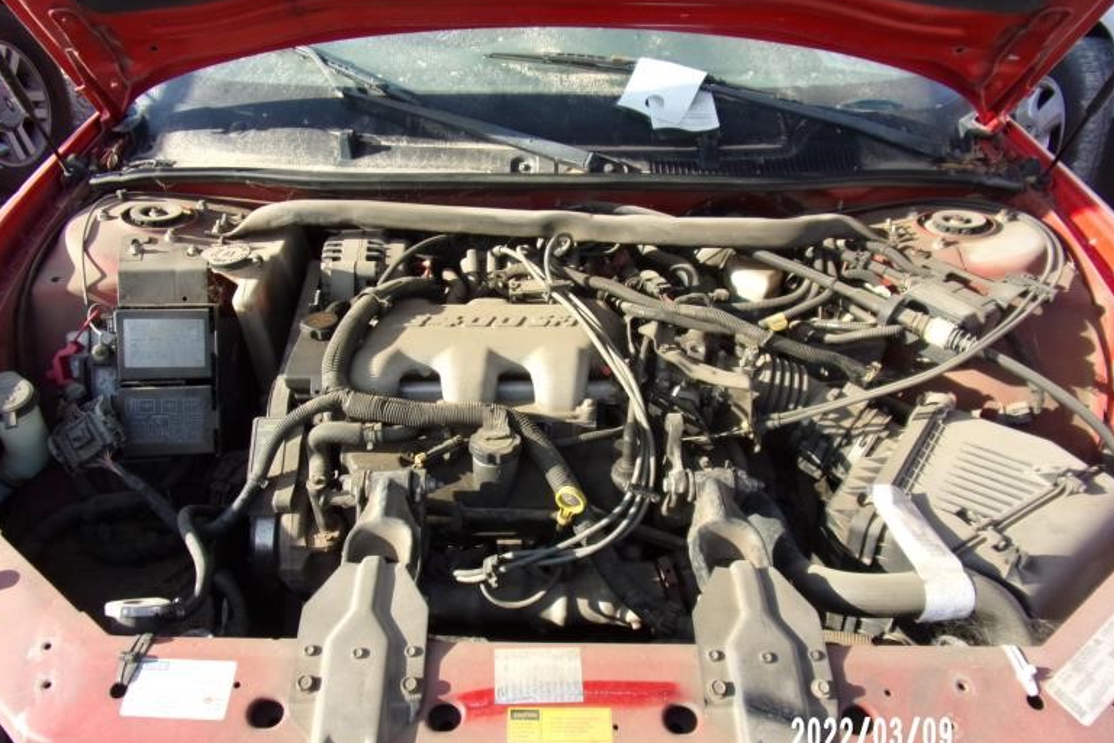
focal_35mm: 26
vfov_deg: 49.5
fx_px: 804
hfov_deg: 69.4
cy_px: 395
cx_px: 541
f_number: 3.3
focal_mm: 4.3
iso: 80
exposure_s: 1/300
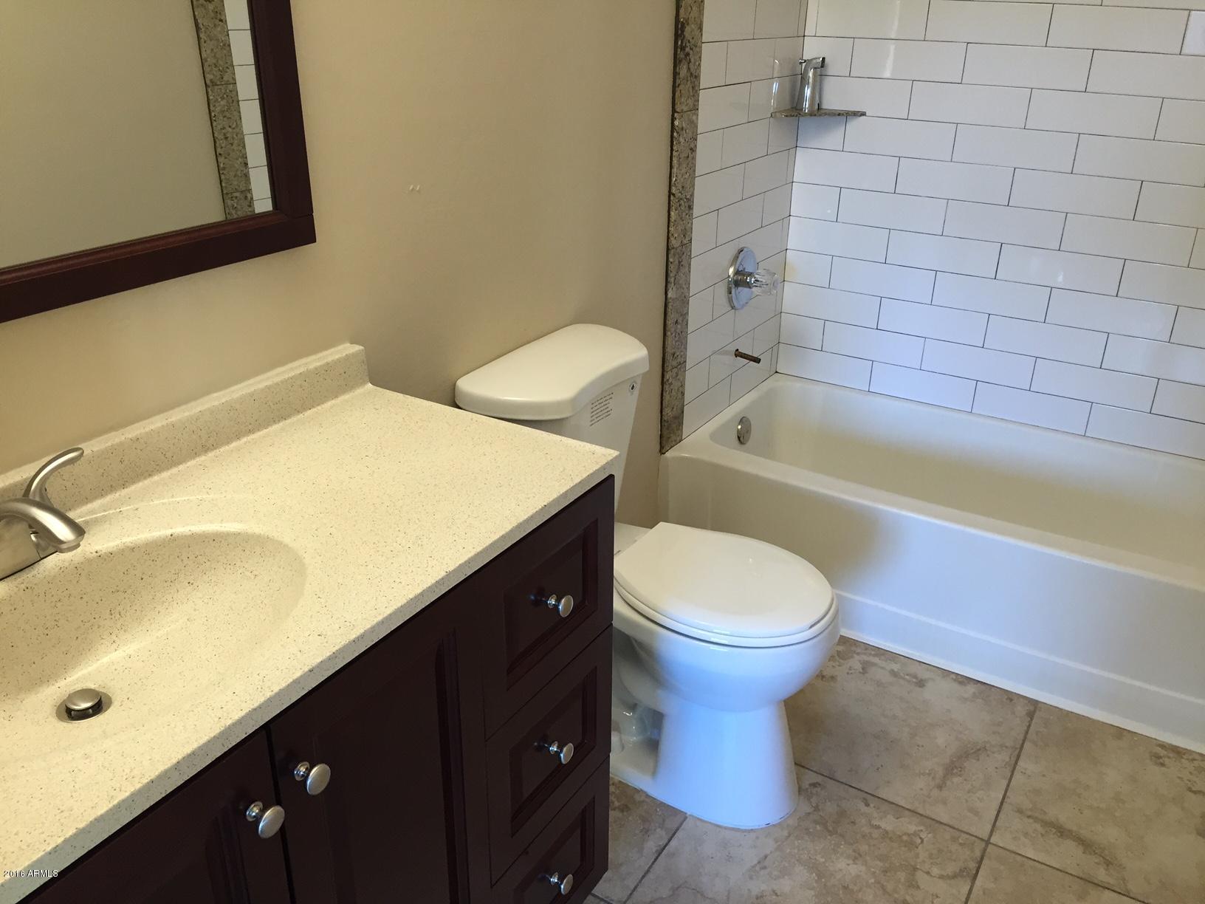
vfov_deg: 48.2
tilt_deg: -24.8
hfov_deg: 61.7
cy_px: 452
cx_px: 602
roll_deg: -1.4
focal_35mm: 29
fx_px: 1010
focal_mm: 4.15
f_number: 2.2
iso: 80
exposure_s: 1/30
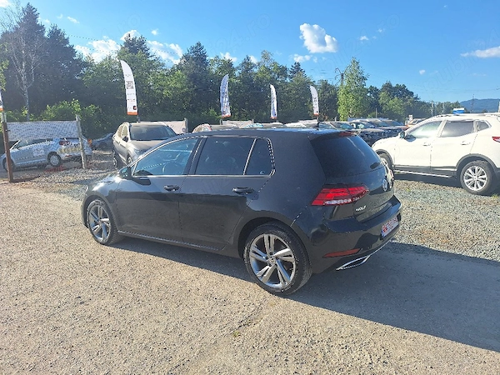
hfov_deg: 73.9
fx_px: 332
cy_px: 188
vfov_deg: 58.9
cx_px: 250
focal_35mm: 23
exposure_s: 1/2500
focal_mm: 5.54
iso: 40
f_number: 1.8
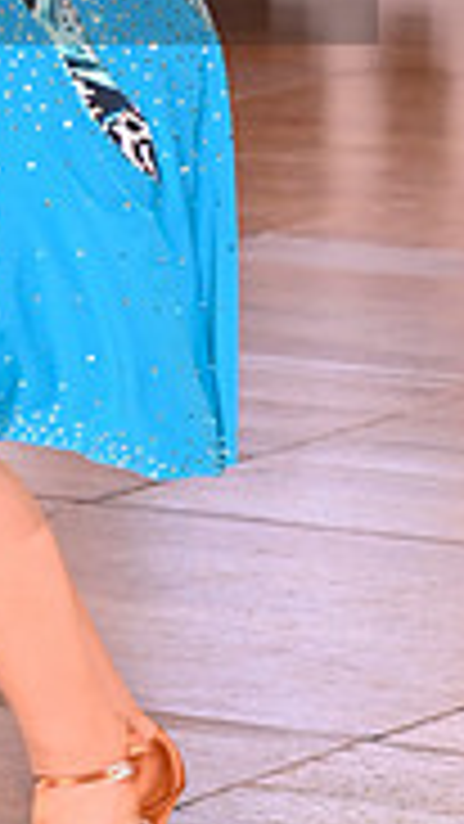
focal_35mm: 326
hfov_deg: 3.7
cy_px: -104
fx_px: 7127
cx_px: -241
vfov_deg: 6.6
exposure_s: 1/200
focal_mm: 98
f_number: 5
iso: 2000
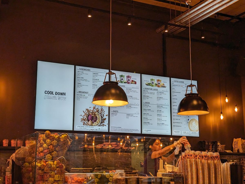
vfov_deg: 29.8
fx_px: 347
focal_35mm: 49
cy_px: 92
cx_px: 122
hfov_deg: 38.9
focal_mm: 6.9
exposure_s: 1/100
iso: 58
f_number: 1.68
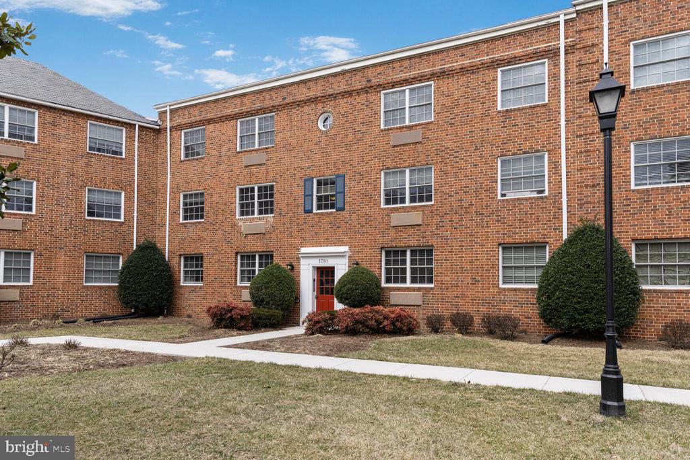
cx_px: 345
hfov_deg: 73.7
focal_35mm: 24
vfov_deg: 53.1
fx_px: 460
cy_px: 230
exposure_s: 1/320
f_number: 8
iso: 200
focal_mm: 24
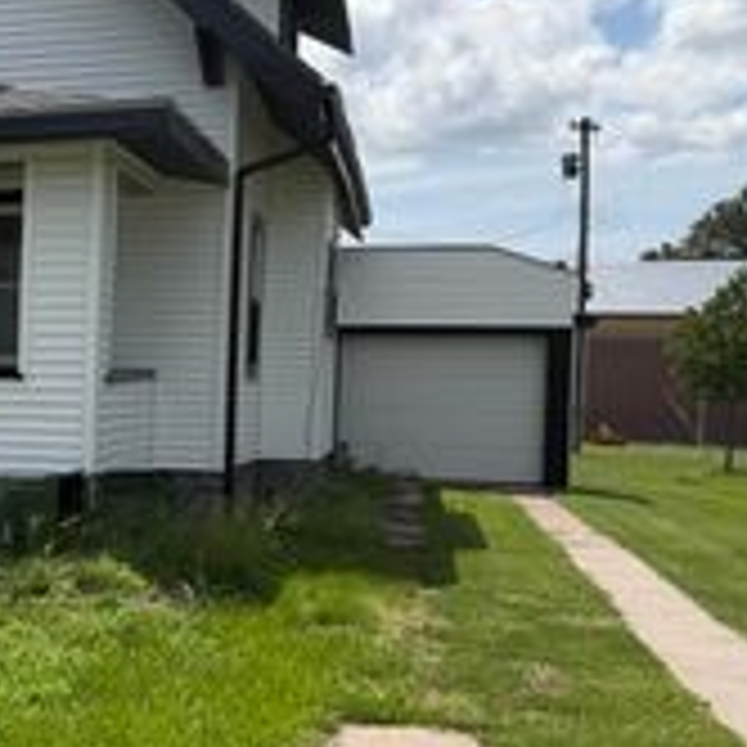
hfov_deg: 24.3
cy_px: 457
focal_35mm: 64
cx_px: -162
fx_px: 1563
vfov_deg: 26.8
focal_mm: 6.76
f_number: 1.78
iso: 80
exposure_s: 1/6711
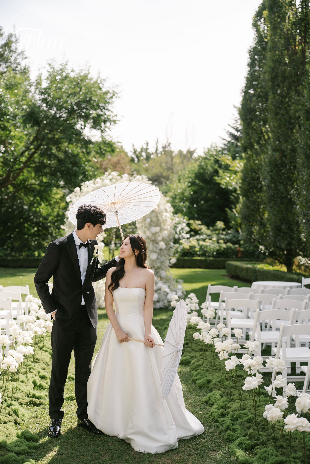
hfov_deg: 31.9
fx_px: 542
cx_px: 155
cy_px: 232
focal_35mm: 42
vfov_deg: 46.4
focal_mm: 42
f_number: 2
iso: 100
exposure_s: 1/1000
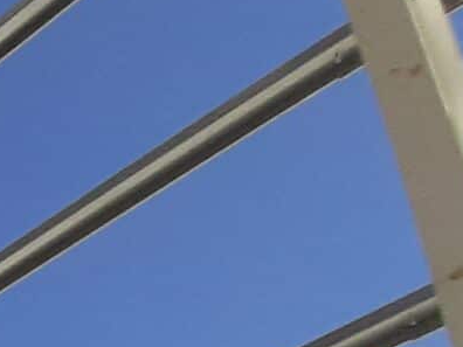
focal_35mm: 84
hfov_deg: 12.3
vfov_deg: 11.9
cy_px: 957
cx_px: -856
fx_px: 1124
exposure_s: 1/1199
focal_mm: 1.42
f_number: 2.2
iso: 40
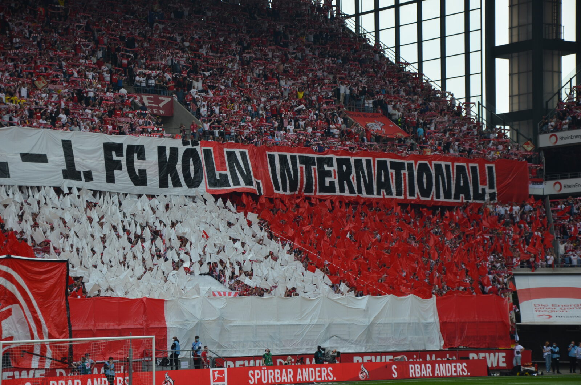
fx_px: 1691
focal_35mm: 105
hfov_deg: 19.5
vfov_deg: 13.0
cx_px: 290
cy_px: 192
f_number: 5.6
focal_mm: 70
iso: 220
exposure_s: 1/500
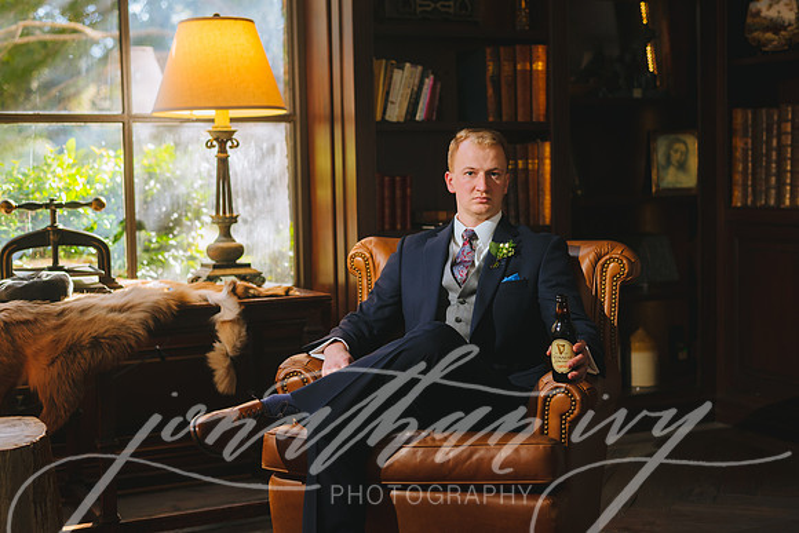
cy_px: 255
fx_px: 1181
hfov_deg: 37.4
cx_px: 422
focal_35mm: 53
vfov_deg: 25.4
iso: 400
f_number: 2.8
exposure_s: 1/160
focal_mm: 50
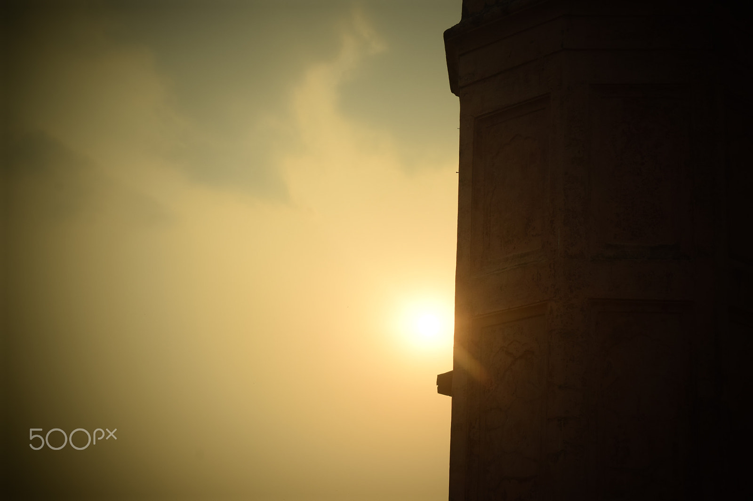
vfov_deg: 16.5
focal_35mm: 82
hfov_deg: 24.6
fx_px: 1725
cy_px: 250
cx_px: 376
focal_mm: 55
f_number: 13
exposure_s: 1/640
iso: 200
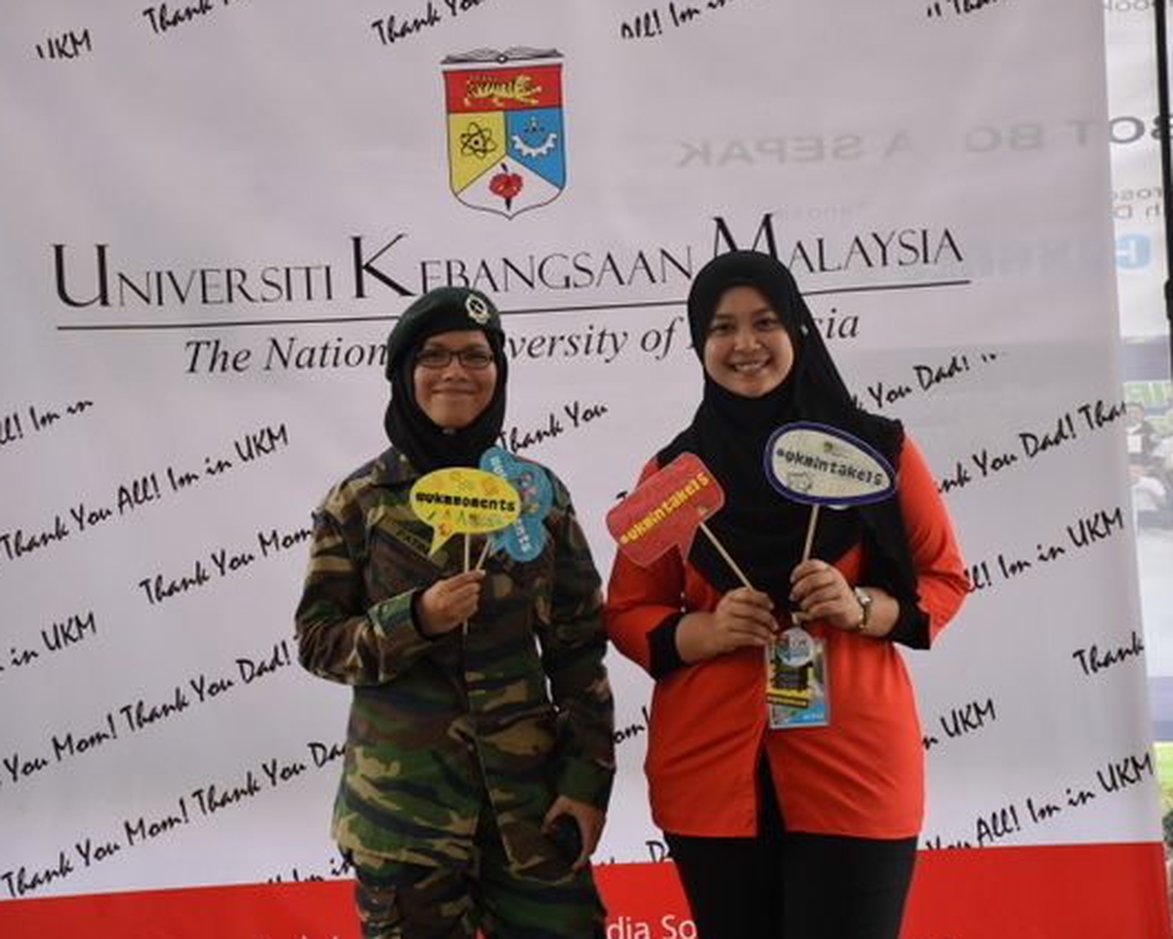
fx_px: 3091
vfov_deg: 17.3
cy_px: 467
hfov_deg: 21.5
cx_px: 503
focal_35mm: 89
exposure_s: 1/160
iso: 320
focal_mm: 52
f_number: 5
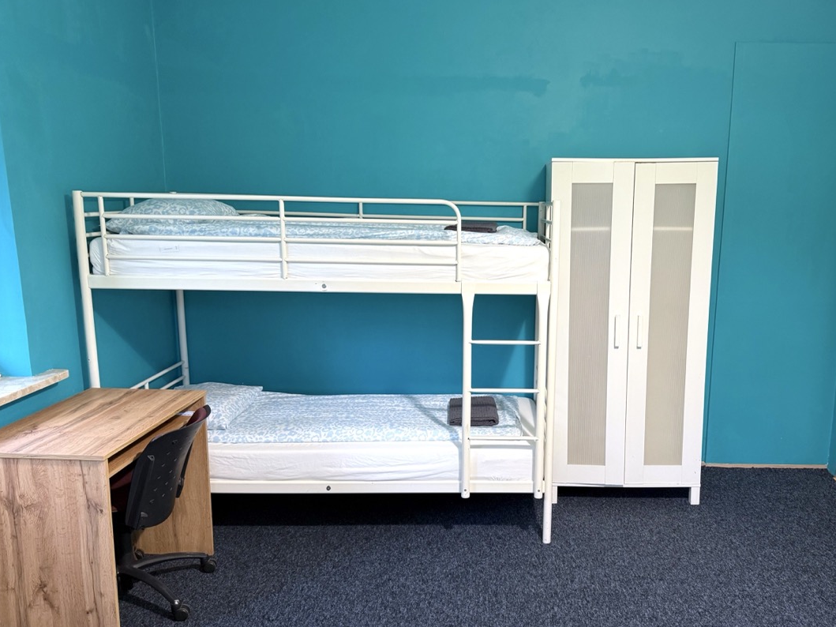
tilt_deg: -9.9
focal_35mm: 29
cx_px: 503
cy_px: 335
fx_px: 700
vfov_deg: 48.2
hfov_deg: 61.1
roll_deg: -1.0
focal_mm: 6.76
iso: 200
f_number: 1.78
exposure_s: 1/50
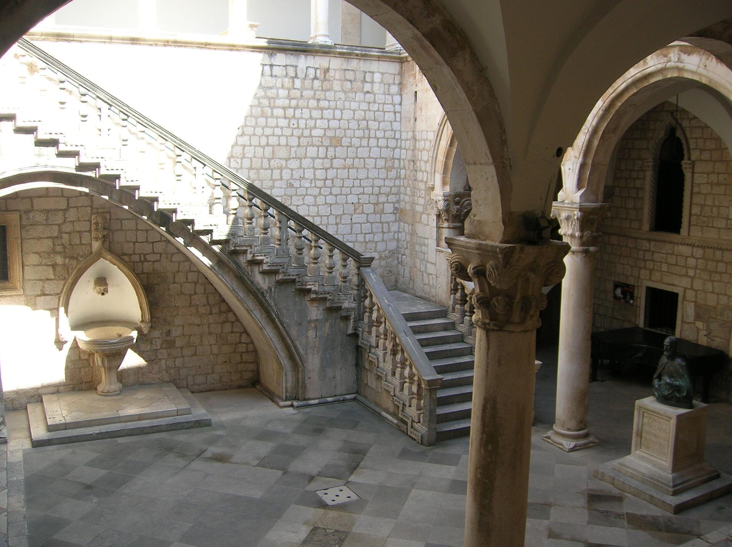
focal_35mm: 34
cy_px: 274
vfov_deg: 41.7
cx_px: 366
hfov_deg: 54.0
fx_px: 718
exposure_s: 1/111
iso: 50
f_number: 2.9
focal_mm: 5.7
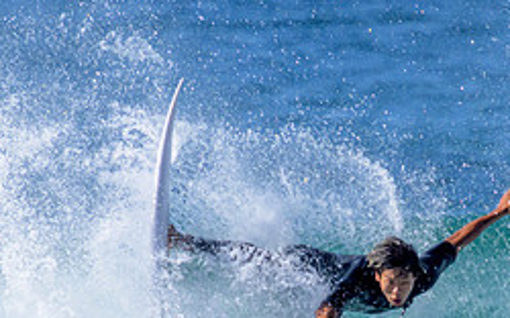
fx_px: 35885
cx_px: 391
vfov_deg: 0.5
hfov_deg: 0.8
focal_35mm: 2583
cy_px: 386
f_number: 11
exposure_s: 1/2000
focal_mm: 800
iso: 1000
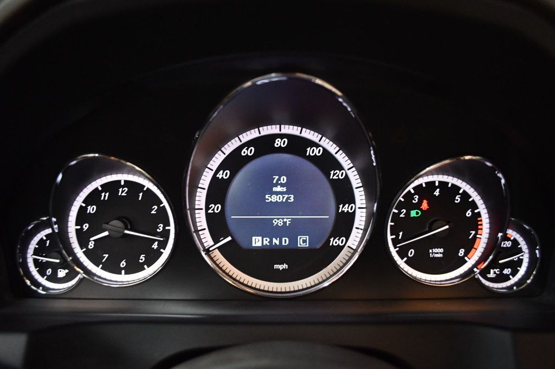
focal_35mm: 30
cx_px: 278
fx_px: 462
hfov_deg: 61.9
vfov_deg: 43.6
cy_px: 184
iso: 4000
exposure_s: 1/60
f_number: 3.8
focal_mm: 20
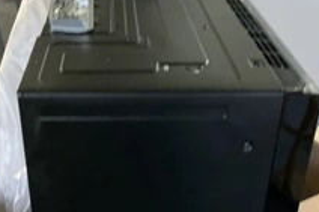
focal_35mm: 57
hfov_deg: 35.1
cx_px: 161
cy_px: 125
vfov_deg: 23.7
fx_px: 505
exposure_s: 1/30
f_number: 1.8
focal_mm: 3
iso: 500
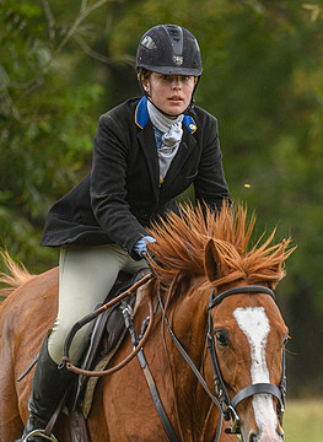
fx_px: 5796
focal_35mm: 458
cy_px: 294
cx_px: 361
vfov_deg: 4.4
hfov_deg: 3.2
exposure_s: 1/640
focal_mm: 190
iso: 800
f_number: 3.5
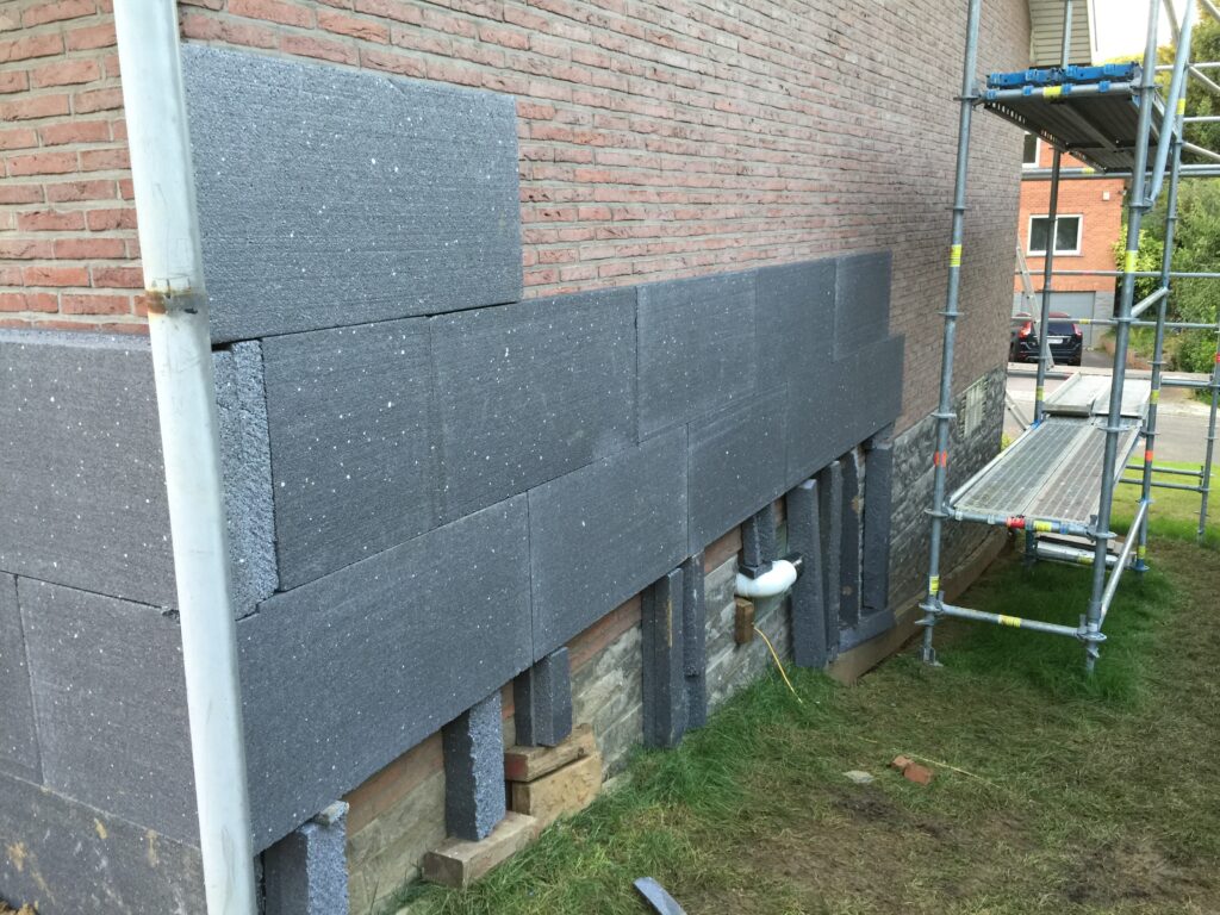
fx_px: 1022
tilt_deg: -14.0
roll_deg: +0.9
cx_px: 610
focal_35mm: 29
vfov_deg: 48.2
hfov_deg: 61.7
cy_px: 458
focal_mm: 4.15
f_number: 2.2
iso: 32
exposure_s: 1/15
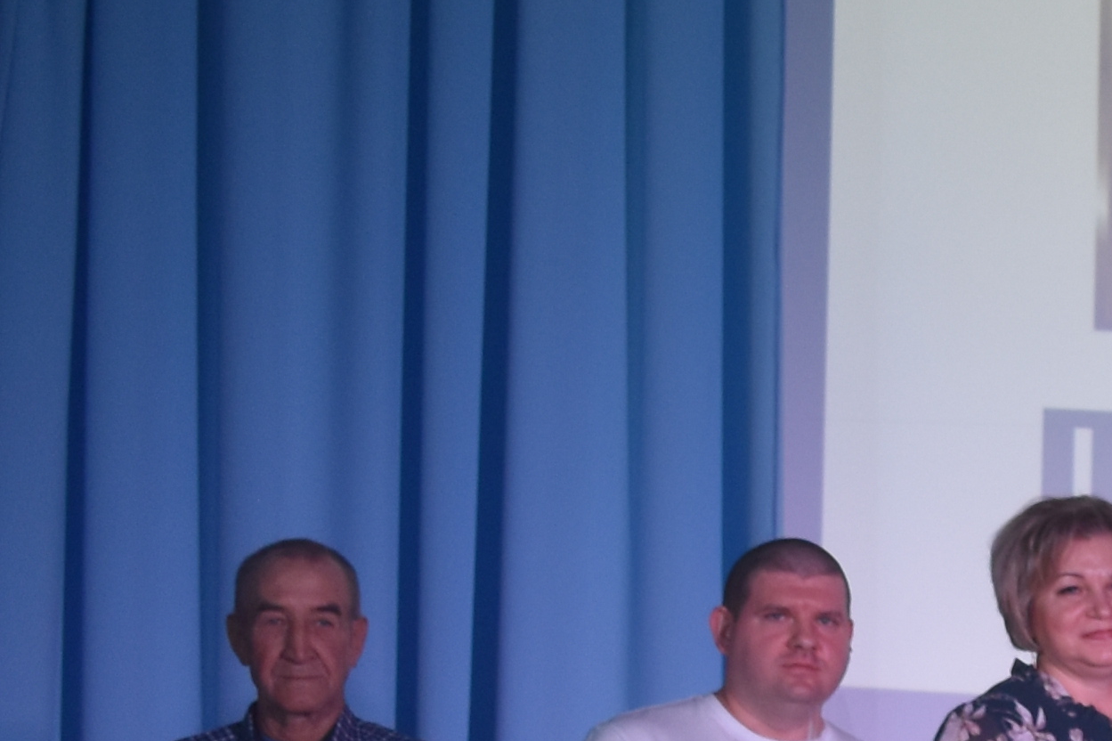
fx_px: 5342
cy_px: 973
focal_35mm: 173
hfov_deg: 10.9
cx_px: 2215
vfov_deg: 7.8
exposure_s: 1/60
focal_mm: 24
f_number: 4
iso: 500
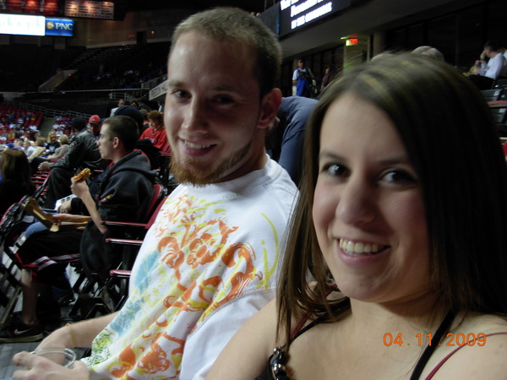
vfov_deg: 37.7
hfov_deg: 49.0
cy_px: 190
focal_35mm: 38
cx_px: 254
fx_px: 557
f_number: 2.9
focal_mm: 6.3
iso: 79
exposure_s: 1/10
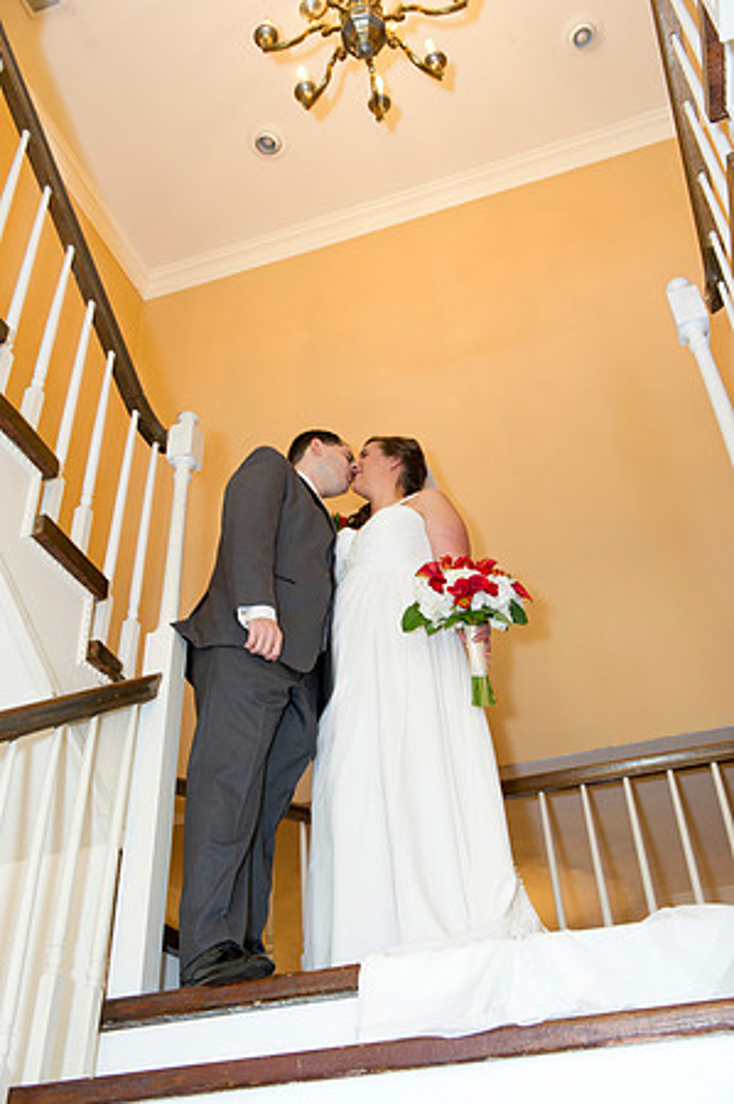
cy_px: 552
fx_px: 981
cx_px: 367
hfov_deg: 41.0
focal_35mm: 32
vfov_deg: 58.8
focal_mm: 32
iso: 1000
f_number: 5
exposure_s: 1/100
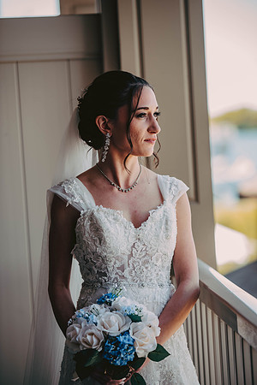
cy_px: 192
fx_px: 1446
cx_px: 128
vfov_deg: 15.2
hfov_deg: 10.2
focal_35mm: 135
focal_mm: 135
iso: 320
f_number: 2.8
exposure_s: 1/500
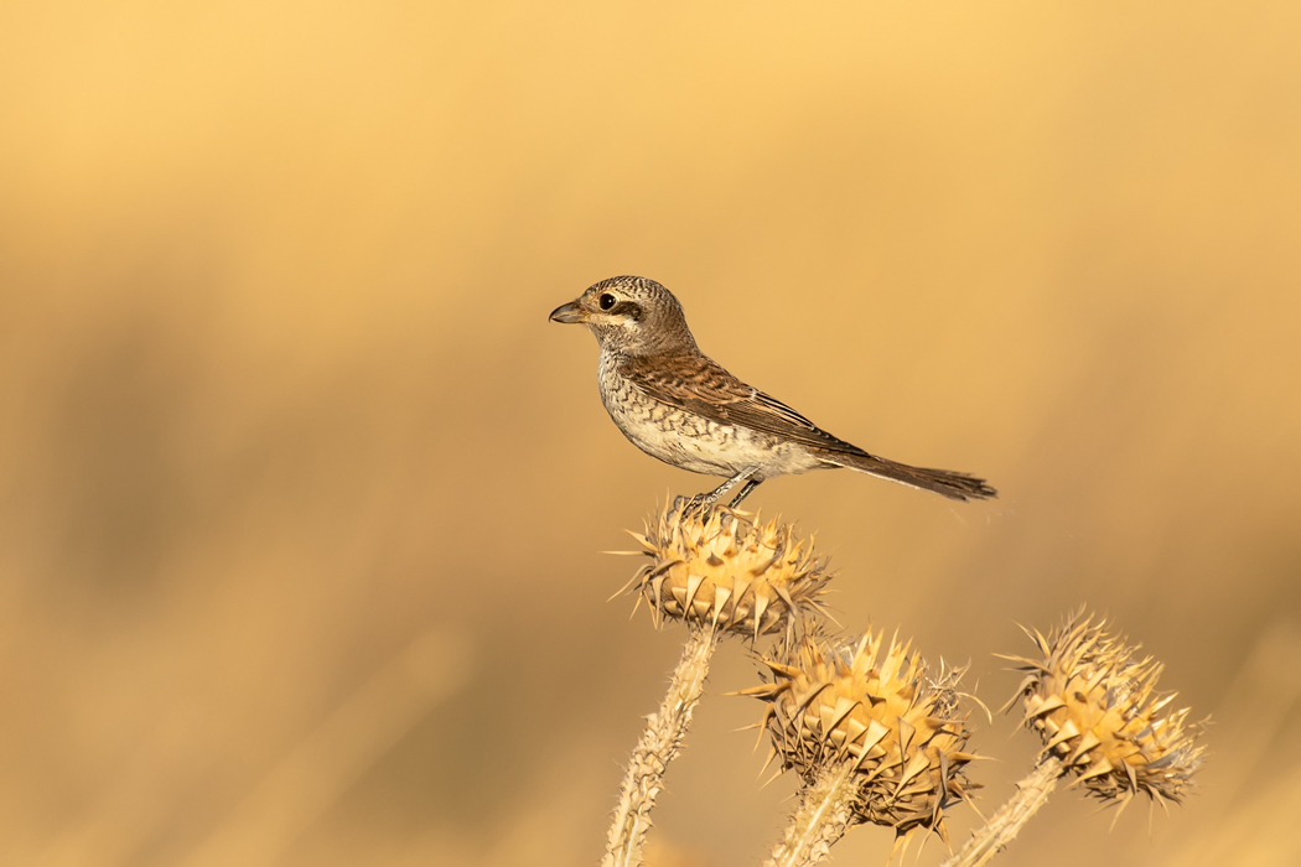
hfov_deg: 2.7
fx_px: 27102
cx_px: 650
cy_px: 434
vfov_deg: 1.8
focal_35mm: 750
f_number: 7.1
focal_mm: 500
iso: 200
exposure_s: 1/1000
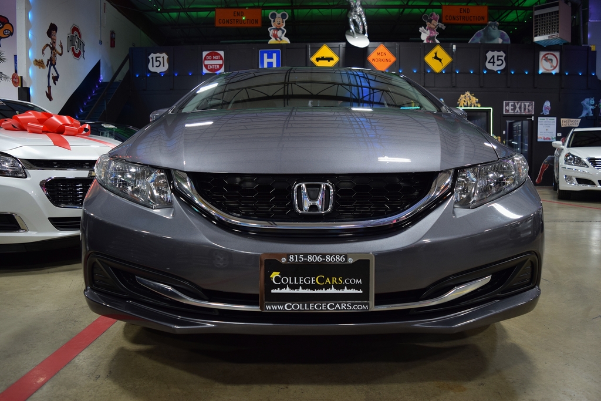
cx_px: 300
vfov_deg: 47.9
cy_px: 200
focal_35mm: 27
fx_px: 451
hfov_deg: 67.4
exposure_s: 1/60
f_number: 4
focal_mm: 18
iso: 640
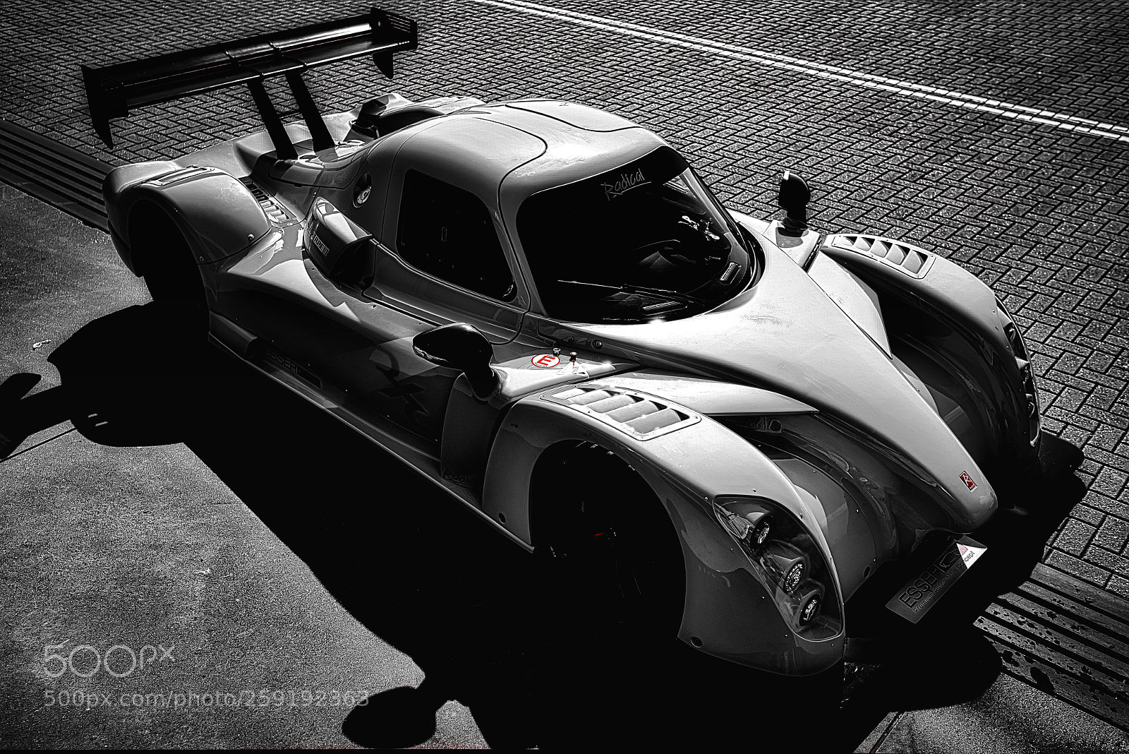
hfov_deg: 54.4
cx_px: 564
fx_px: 1098
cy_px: 377
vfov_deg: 37.9
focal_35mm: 35
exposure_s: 1/800
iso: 100
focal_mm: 35
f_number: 2.8
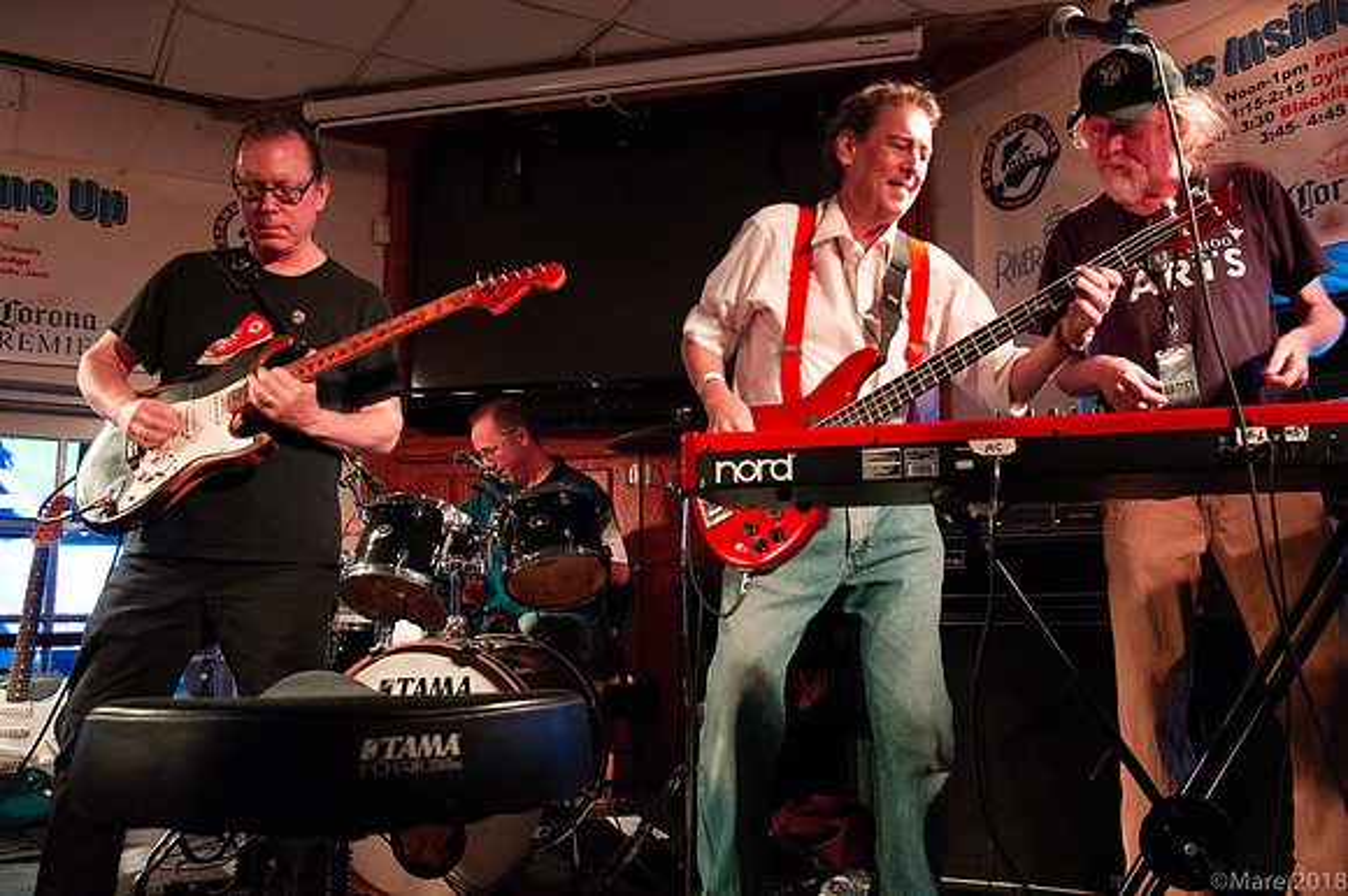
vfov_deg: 42.3
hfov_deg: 60.3
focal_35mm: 31
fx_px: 1160
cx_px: 674
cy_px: 448
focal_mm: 31
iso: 6400
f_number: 6.3
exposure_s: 1/50
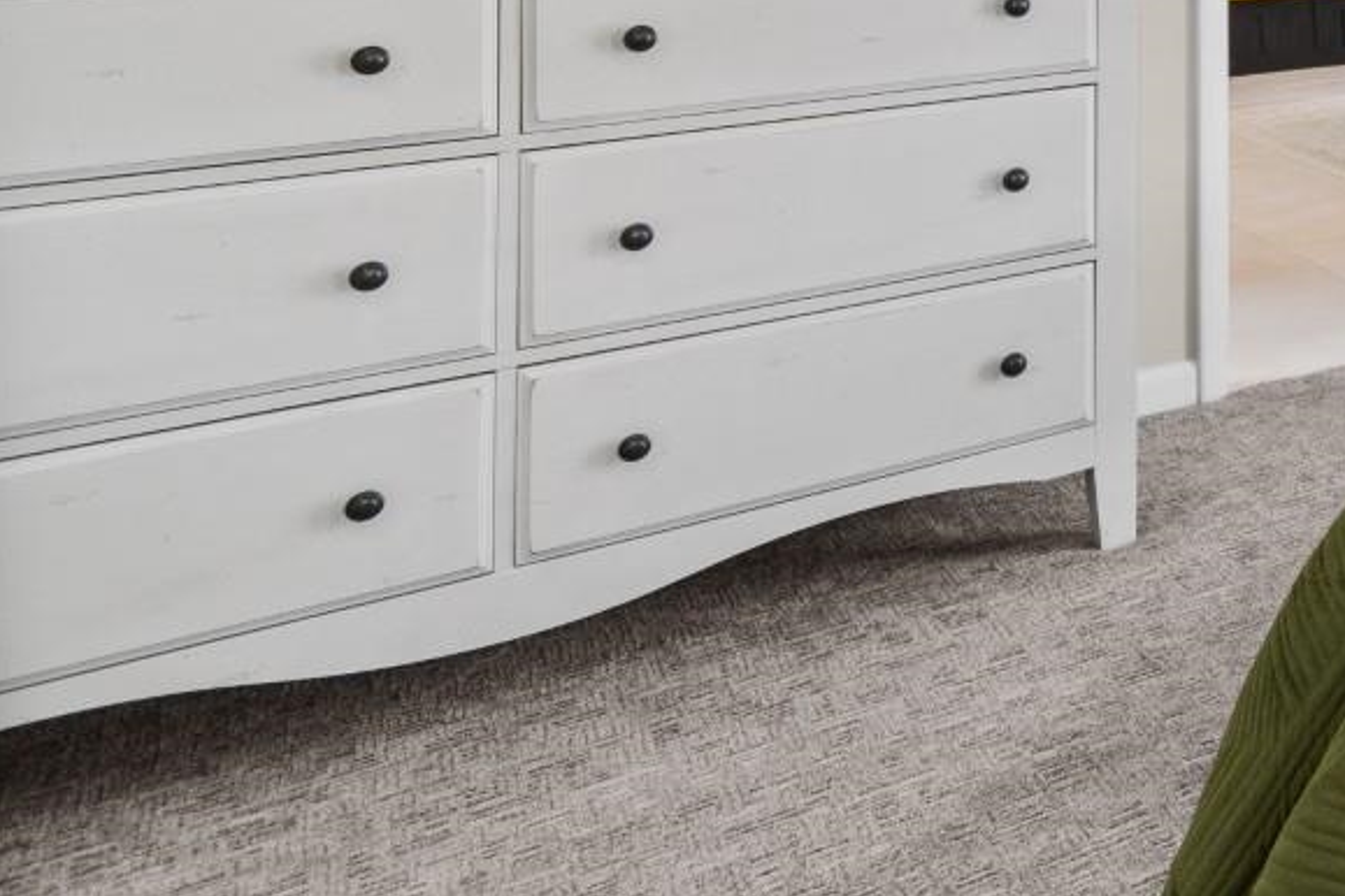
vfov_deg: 27.2
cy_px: -241
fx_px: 1569
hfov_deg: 31.4
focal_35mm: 42
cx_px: 1875
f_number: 4.5
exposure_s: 1/20
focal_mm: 10
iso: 100
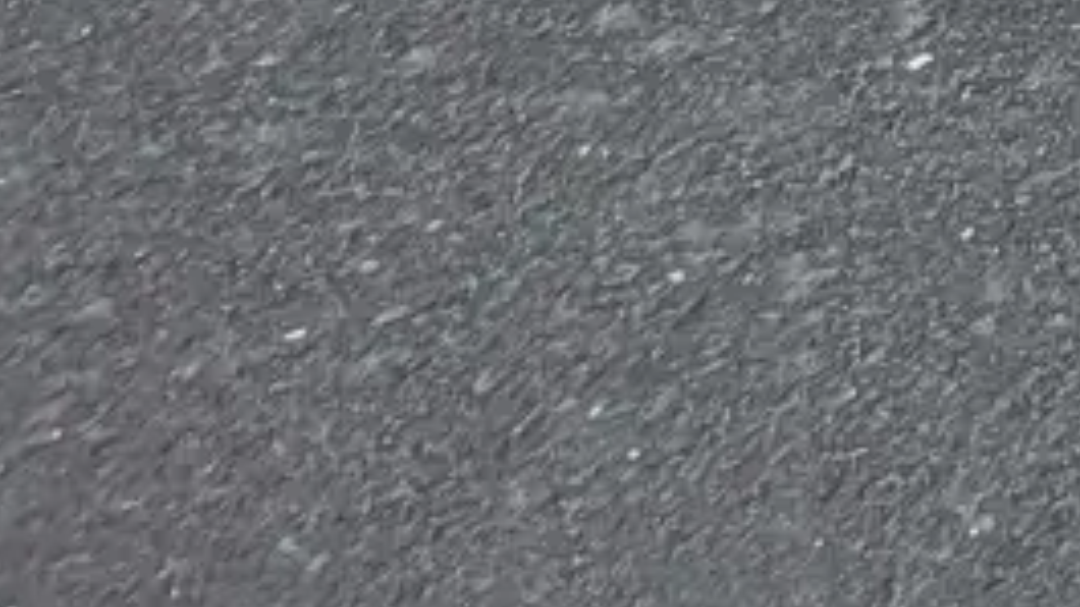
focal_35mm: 205
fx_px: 5870
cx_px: 3888
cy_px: -2175
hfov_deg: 8.0
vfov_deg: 5.0
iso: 40
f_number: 1.8
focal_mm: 5.4
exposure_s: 1/1076
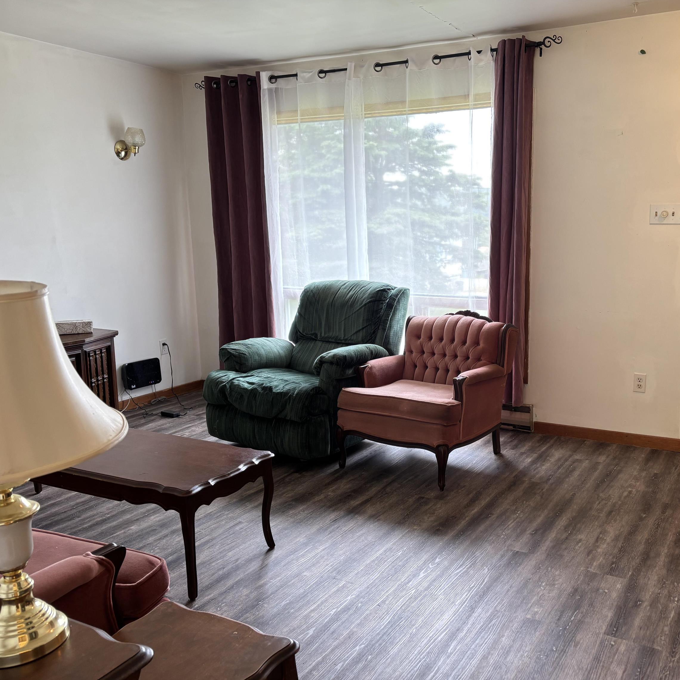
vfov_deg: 52.5
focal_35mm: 31
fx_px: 689
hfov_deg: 51.8
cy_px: 341
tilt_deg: -9.9
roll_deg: +0.6
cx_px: 439
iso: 80
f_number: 1.6
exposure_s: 1/60
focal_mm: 5.96
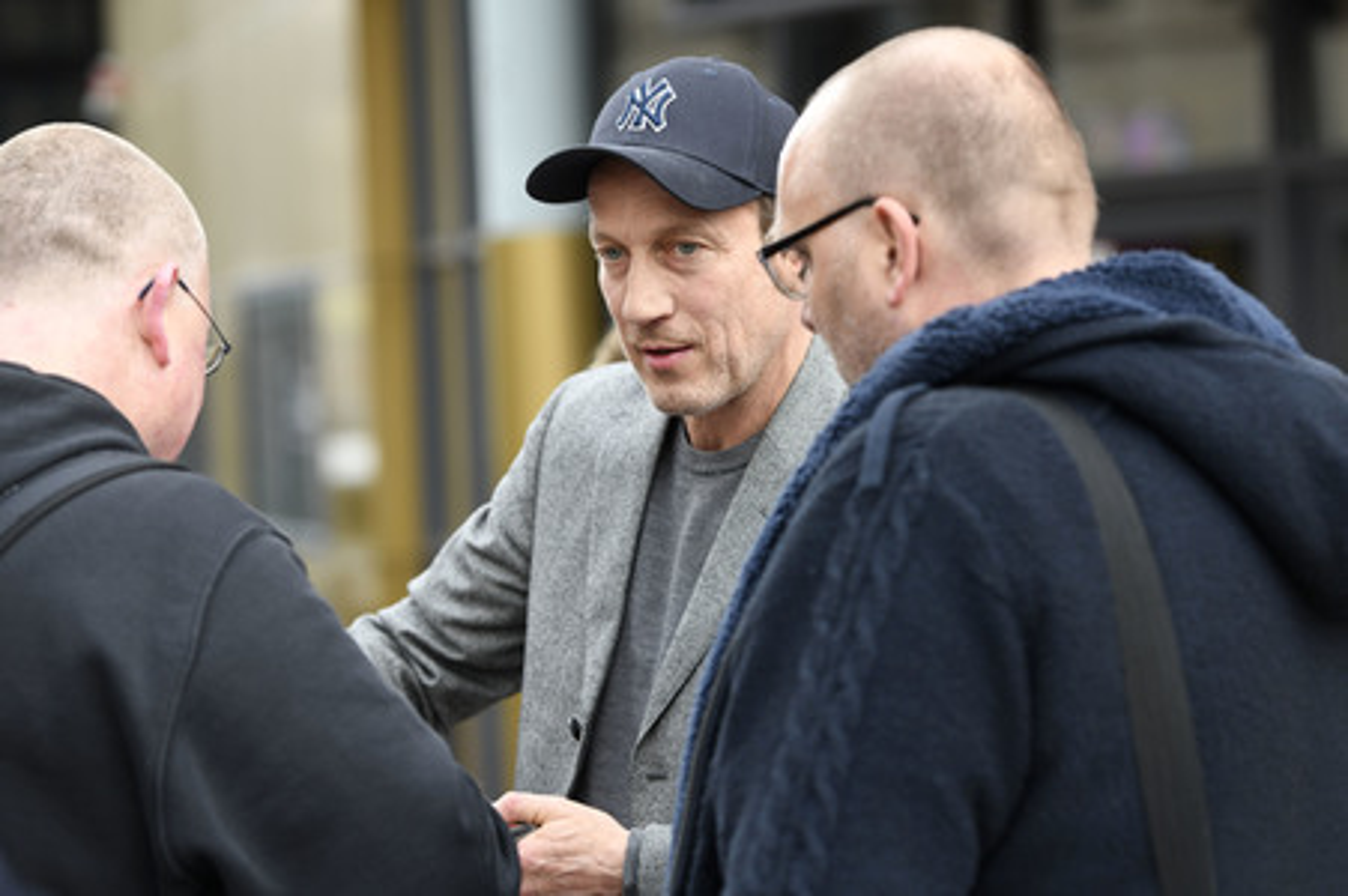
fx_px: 4565
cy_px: 448
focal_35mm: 122
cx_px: 674
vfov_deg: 11.2
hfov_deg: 16.8
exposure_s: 1/200
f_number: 4.5
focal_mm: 122
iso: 640
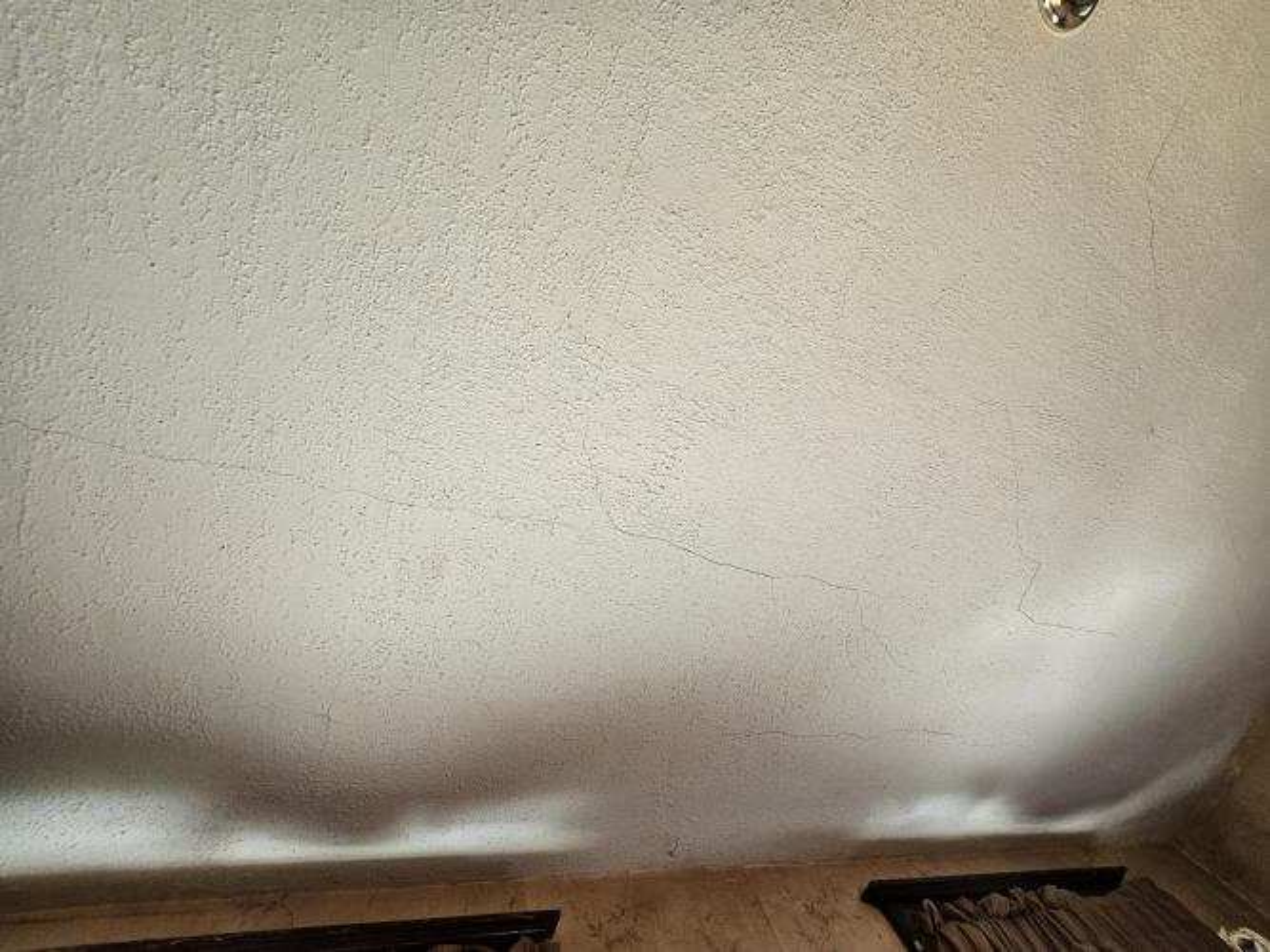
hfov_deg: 106.2
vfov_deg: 89.9
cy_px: 476
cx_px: 635
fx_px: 477
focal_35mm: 13
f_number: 2.2
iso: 200
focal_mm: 2.2
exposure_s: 1/60
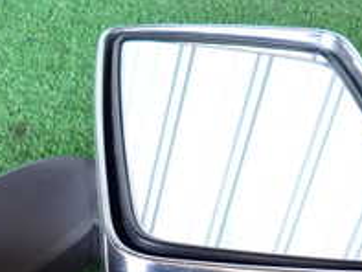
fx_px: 795
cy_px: 323
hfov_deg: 24.8
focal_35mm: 76
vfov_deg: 18.4
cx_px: 29
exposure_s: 1/60
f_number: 2
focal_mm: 4.5
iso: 200
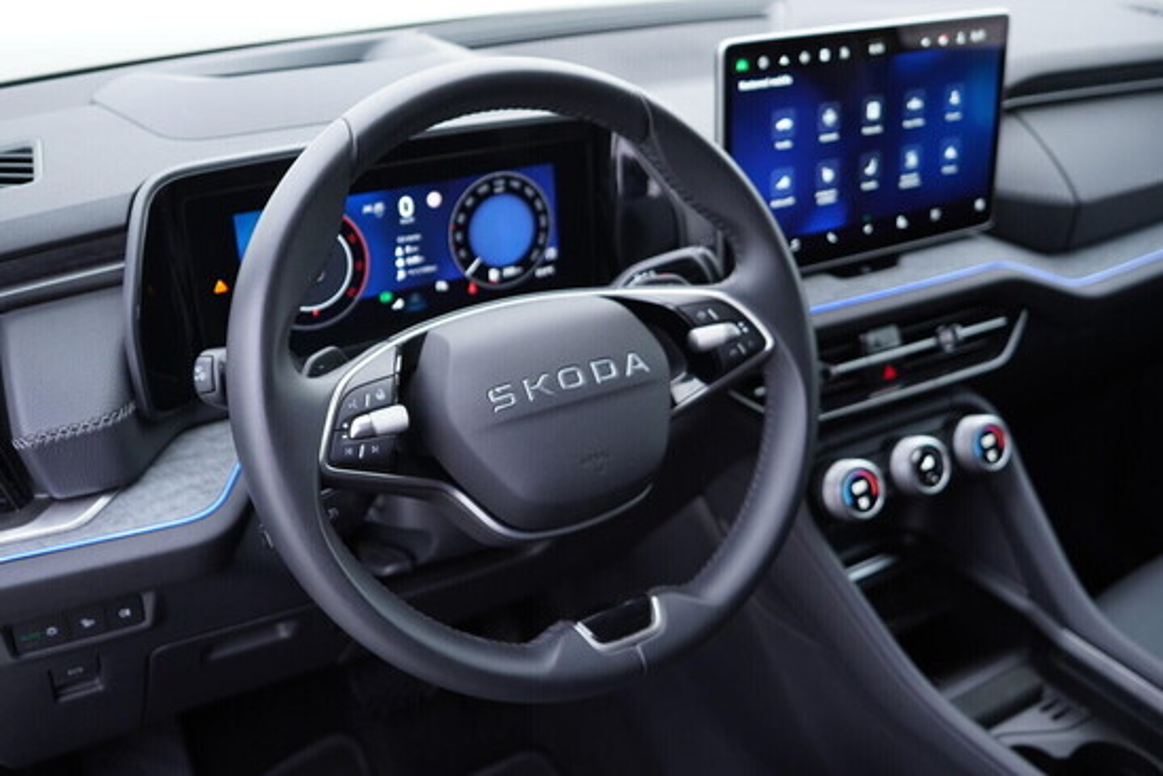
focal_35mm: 36
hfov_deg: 53.1
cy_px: 388
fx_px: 1163
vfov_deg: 36.9
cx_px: 582
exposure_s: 1/40
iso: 320
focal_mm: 24
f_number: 2.8
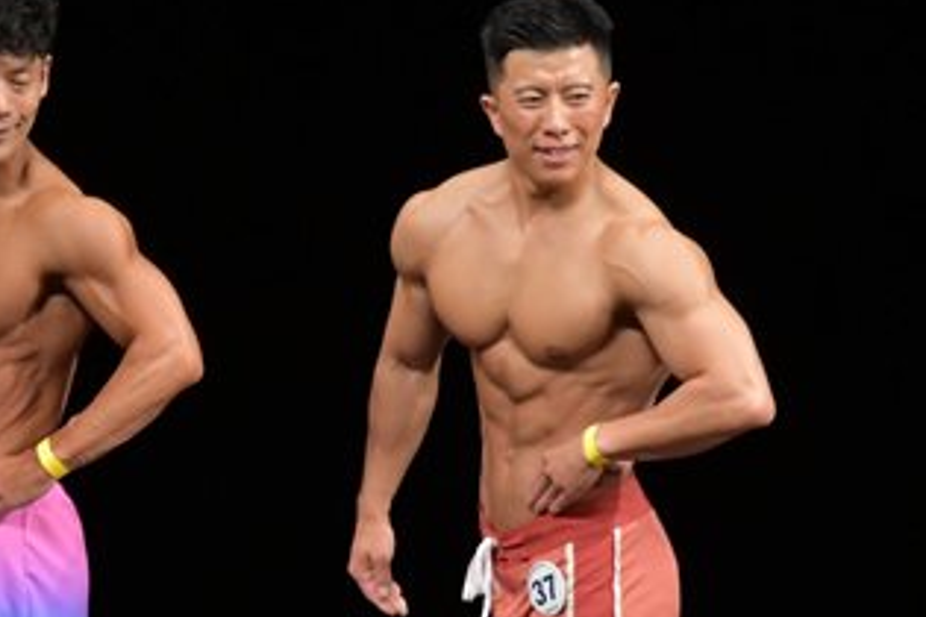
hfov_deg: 3.1
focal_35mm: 664
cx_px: -116
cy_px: 529
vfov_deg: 2.1
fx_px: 17078
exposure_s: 1/400
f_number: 5.6
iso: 3200
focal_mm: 180
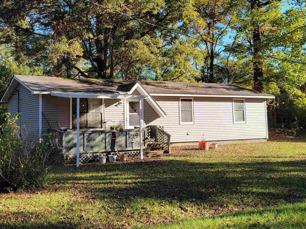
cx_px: 120
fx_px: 362
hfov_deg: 45.5
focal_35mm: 41
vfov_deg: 34.9
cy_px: 79
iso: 16
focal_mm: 6.7
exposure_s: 1/232
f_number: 1.8
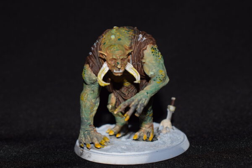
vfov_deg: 20.2
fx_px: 472
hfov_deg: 29.9
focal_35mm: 68
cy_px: 84
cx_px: 126
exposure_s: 1/60
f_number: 8
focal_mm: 45
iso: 100
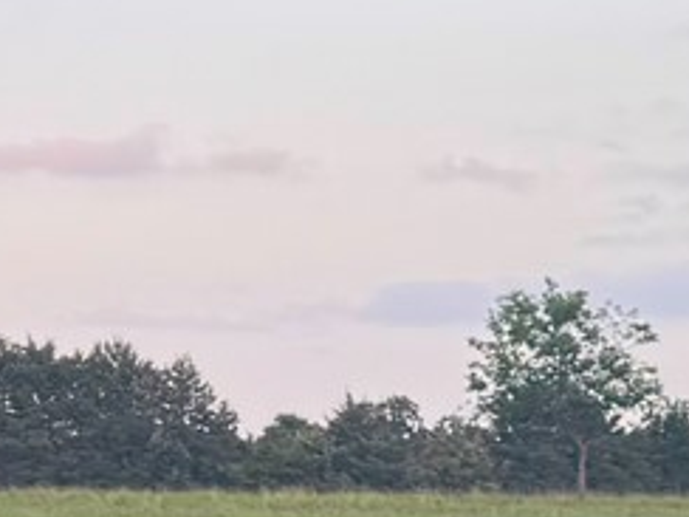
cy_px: 396
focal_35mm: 189
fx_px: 3762
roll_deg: +1.9
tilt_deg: +2.0
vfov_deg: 7.8
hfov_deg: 10.2
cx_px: -240
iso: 80
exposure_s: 1/304
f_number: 1.78
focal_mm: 6.76
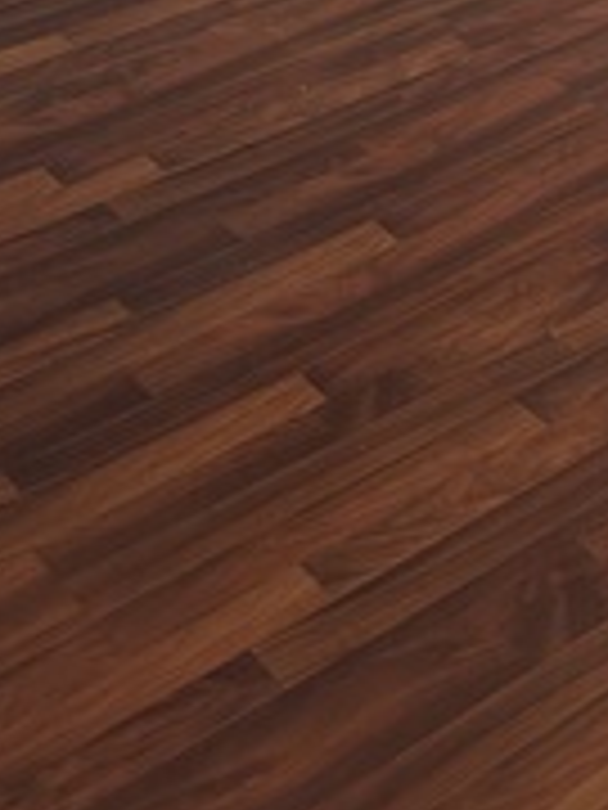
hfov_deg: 16.0
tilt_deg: -10.8
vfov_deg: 17.9
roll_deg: -1.3
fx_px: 2084
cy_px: -614
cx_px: 730
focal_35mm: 89
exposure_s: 1/60
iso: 160
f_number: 1.78
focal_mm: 6.86
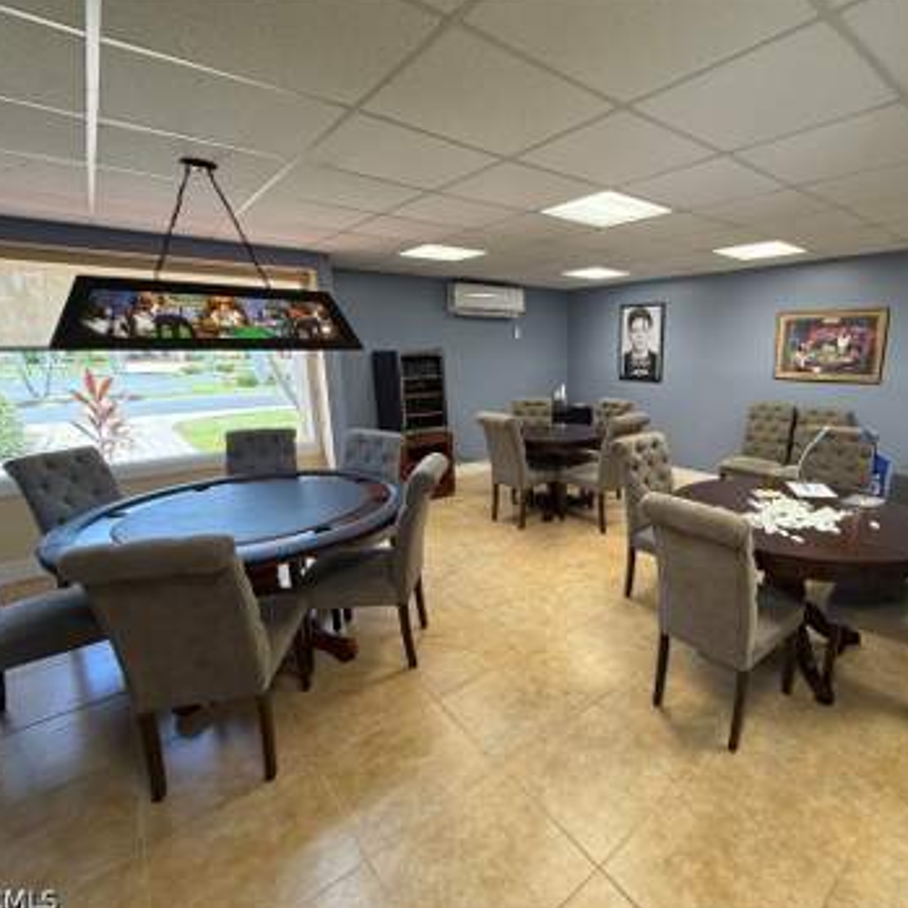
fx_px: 505
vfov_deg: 84.0
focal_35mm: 17
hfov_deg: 82.4
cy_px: 453
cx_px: 567
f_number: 2.2
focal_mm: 2.22
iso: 250
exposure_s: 1/120
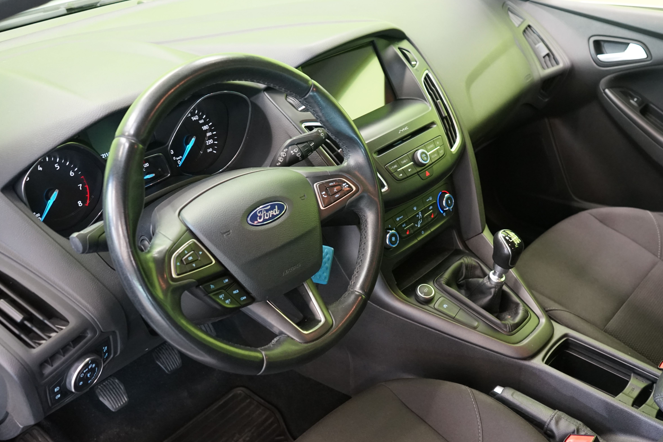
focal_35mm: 37
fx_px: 681
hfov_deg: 51.4
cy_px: 276
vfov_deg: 35.7
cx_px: 413
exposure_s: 1/20
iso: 2500
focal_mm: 29
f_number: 5
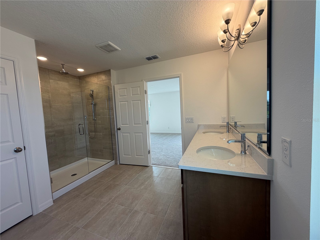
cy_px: 120
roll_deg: +3.2
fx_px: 129
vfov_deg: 85.7
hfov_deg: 102.1
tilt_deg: -3.8
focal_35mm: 14
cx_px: 160
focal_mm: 2.22
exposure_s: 1/120
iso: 64
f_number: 2.2
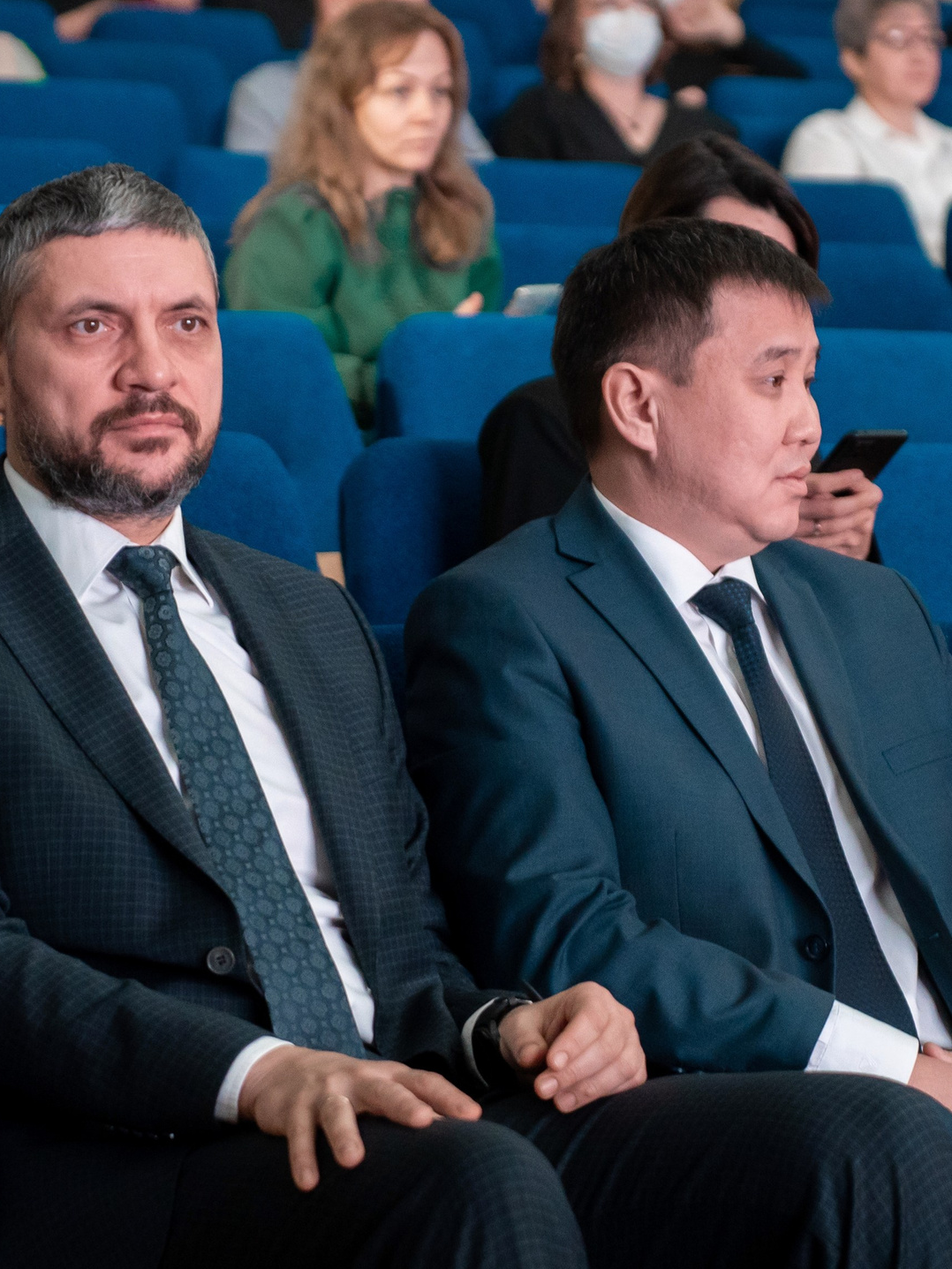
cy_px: 563
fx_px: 5426
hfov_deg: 10.0
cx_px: 629
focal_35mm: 148
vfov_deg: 13.3
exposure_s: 1/100
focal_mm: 75
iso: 4000
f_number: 3.5
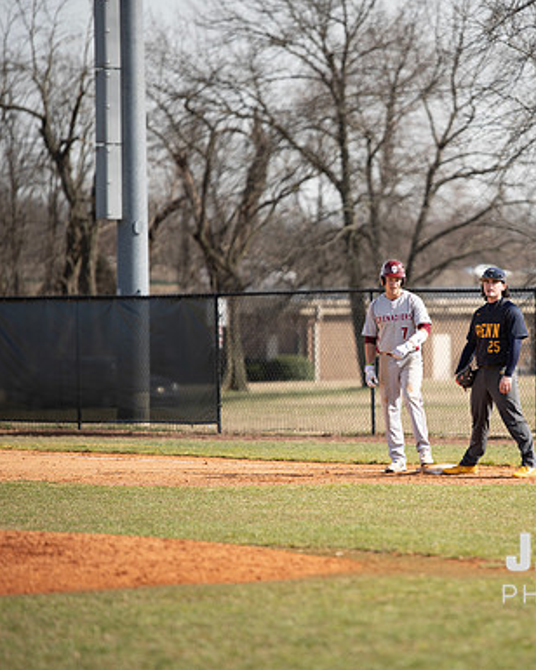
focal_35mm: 283
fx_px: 5612
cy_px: 335
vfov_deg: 6.8
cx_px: 419
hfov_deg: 5.5
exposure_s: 1/1000
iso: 200
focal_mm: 200
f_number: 2.8
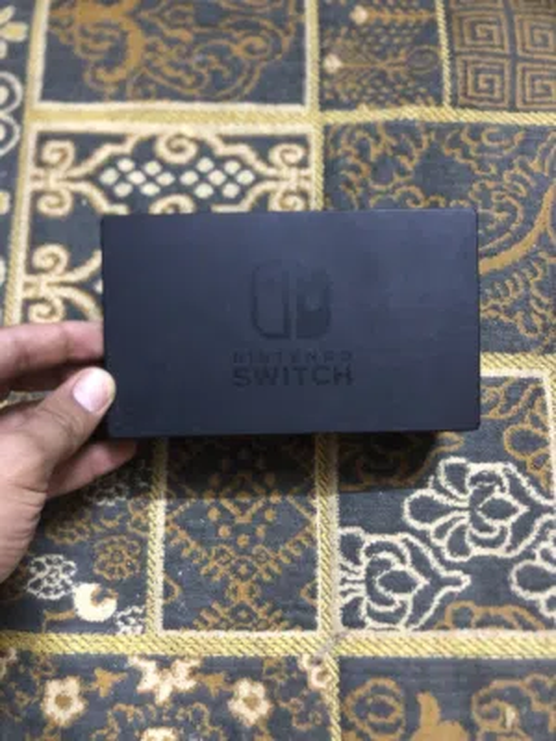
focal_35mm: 28
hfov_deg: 49.7
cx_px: 278
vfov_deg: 63.4
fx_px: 600
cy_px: 370
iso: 100
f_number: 1.8
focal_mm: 3.99
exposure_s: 1/4
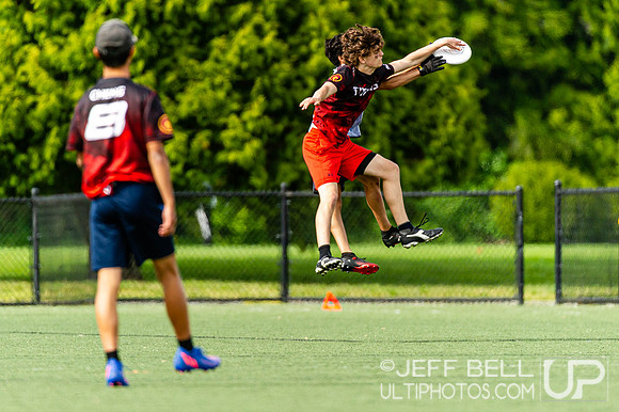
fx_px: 10347
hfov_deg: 3.4
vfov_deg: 2.3
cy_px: 159
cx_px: 300
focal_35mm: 602
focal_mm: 400
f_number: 4
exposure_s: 1/1250
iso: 200
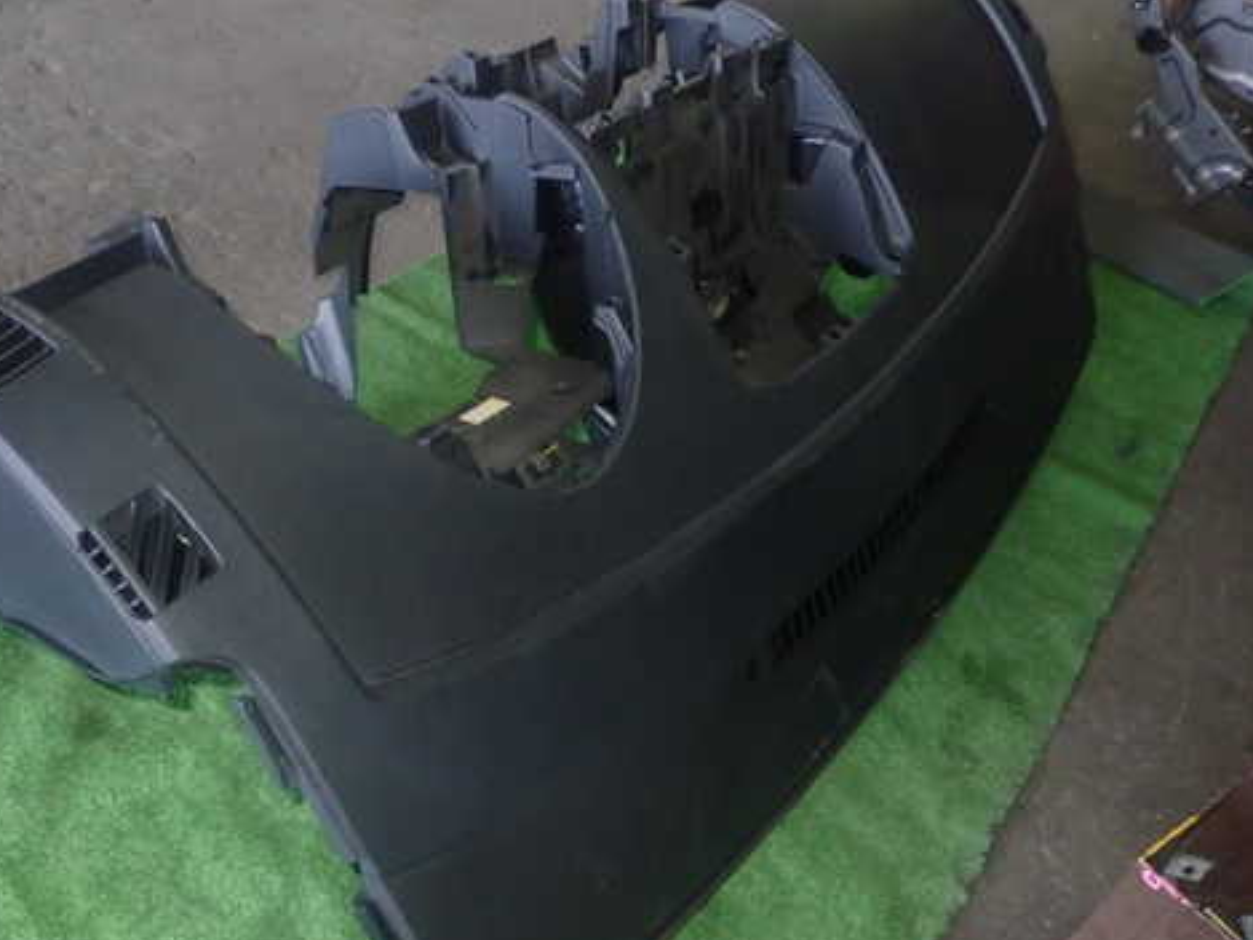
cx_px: 462
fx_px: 1159
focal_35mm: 32
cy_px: 491
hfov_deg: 56.1
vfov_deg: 44.2
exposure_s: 1/30
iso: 800
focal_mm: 4.5
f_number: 5.6
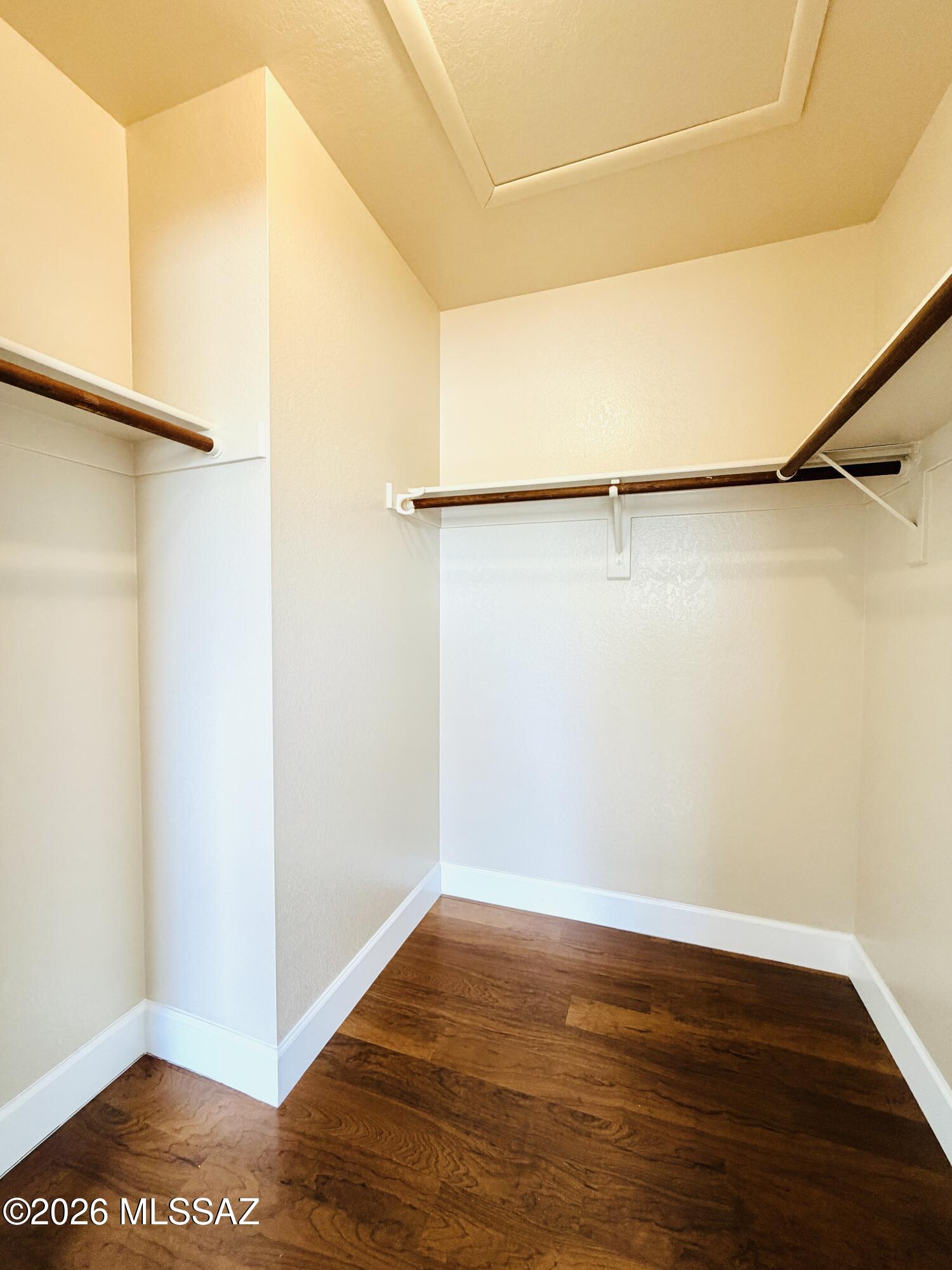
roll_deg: -0.3
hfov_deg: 85.7
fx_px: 513
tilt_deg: -1.6
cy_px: 635
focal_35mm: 14
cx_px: 476
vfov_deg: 102.1
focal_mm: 2.22
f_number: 2.2
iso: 250
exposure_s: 1/120
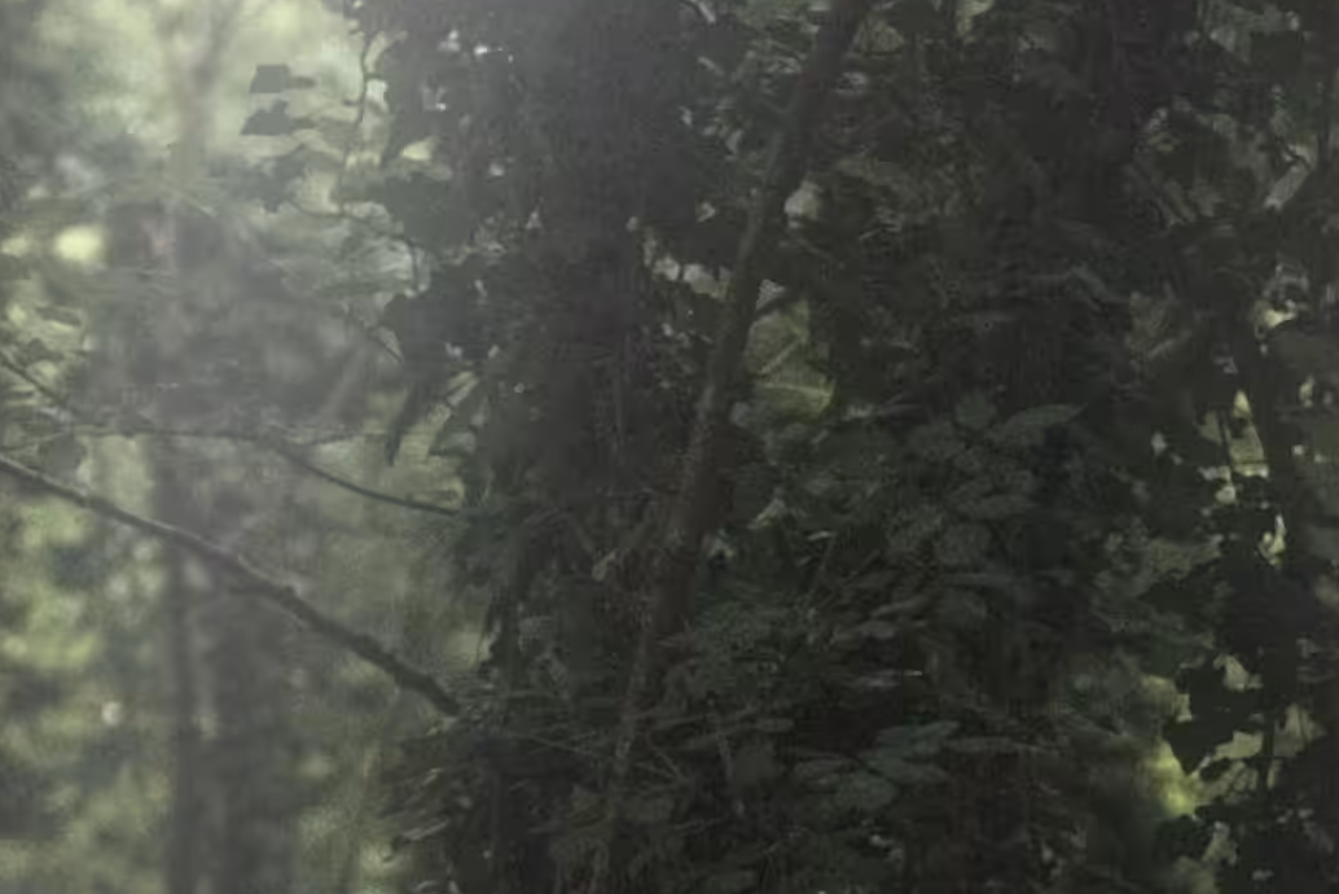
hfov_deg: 10.1
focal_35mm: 203
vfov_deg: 6.7
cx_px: 808
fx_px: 7552
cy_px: 1398
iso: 1250
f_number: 1.4
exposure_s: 30
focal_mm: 35
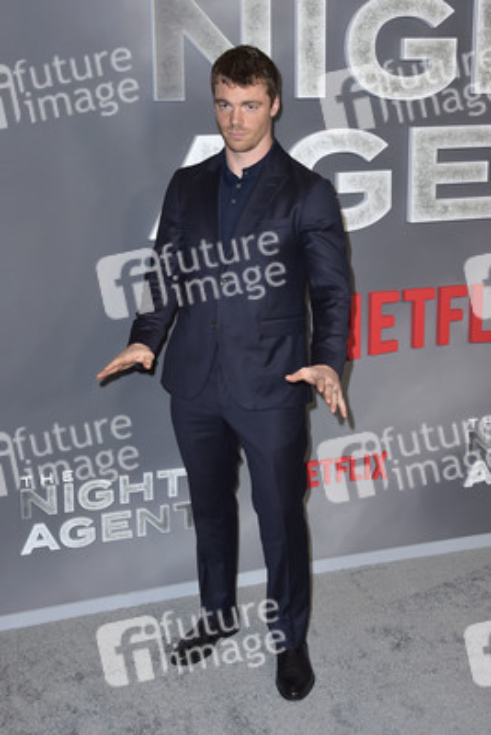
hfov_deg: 29.9
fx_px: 920
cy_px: 368
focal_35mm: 45
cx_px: 246
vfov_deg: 43.6
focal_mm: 45
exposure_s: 1/250
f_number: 6.3
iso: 400
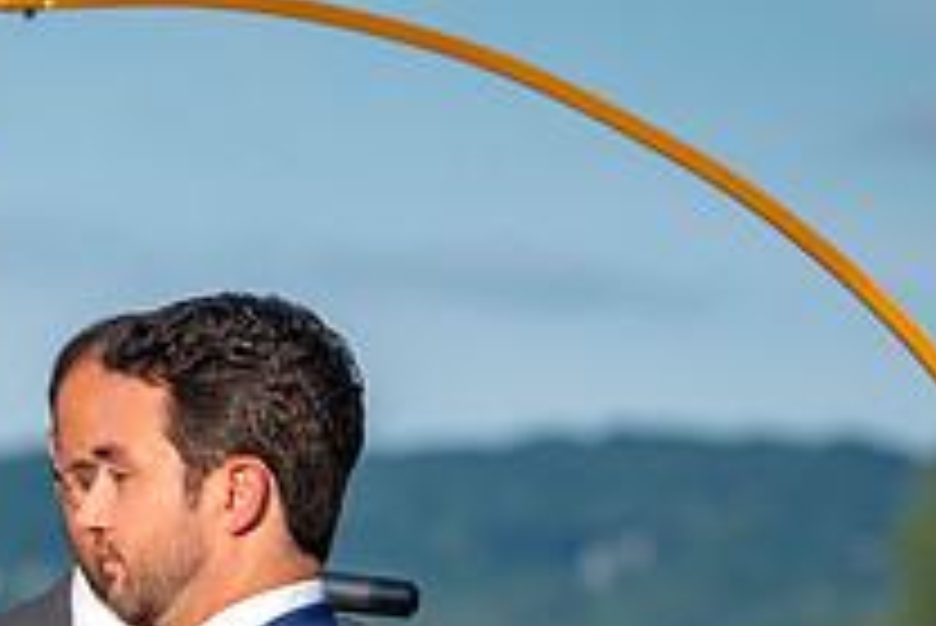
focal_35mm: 435
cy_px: 793
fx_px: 11317
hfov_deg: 4.7
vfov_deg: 3.2
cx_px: 188
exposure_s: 1/1000
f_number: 4.5
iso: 160
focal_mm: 140
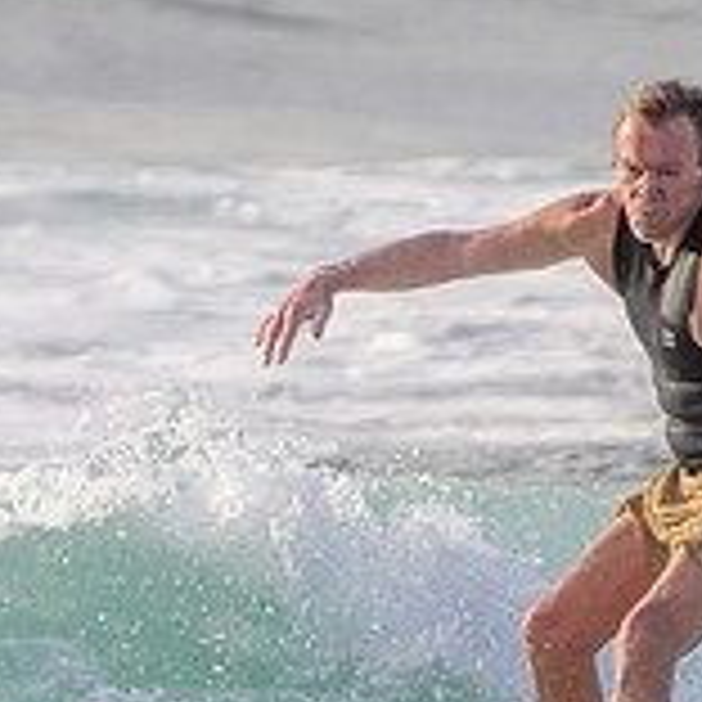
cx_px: 505
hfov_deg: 1.0
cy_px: 728
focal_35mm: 1736
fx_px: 39830
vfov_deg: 1.0
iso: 320
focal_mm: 400
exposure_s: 1/2000
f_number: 5.6
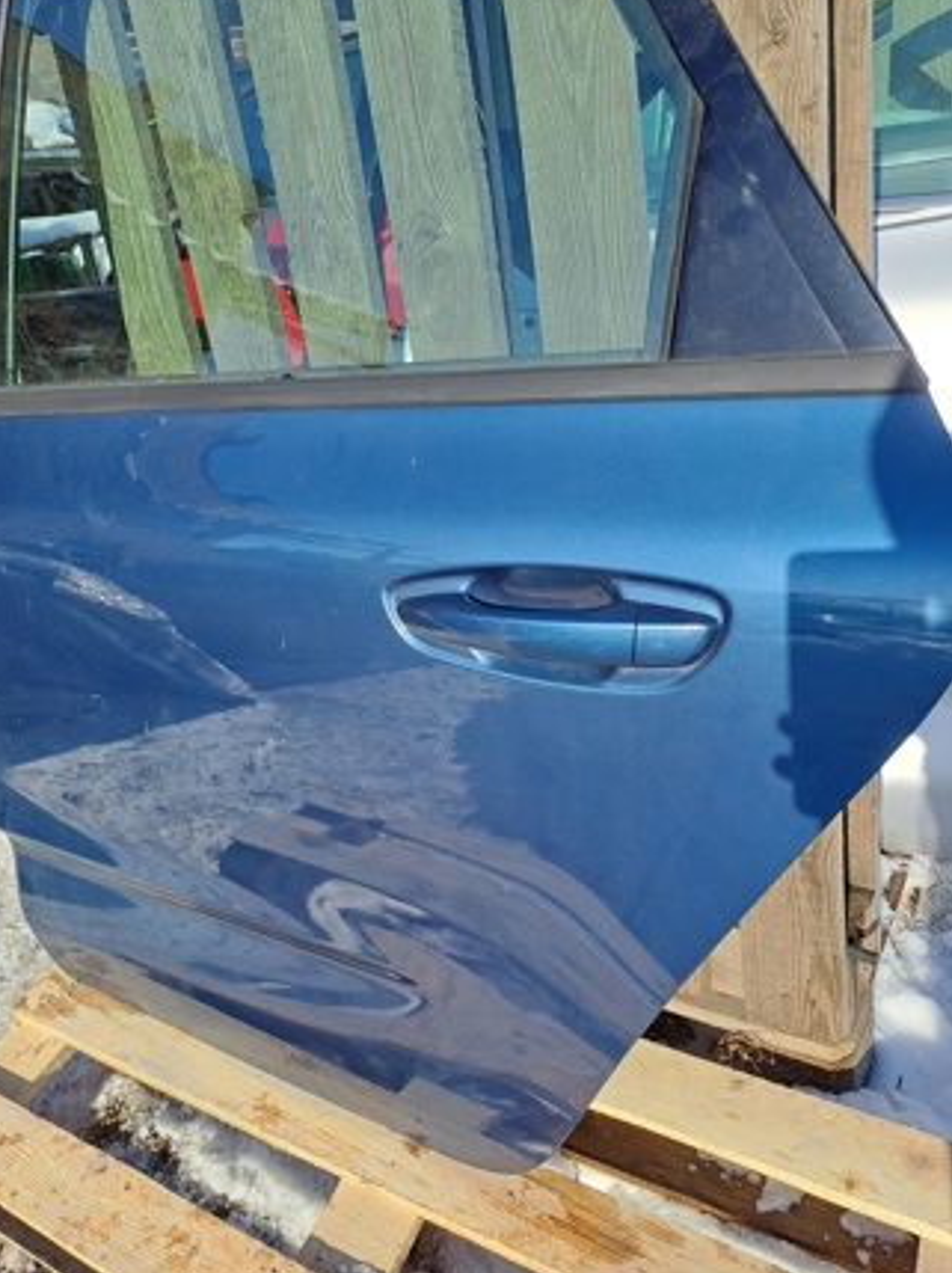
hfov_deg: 49.6
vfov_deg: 63.5
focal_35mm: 28
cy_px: 623
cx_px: 421
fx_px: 1028
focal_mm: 4.65
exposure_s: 1/1406
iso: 32
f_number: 1.8
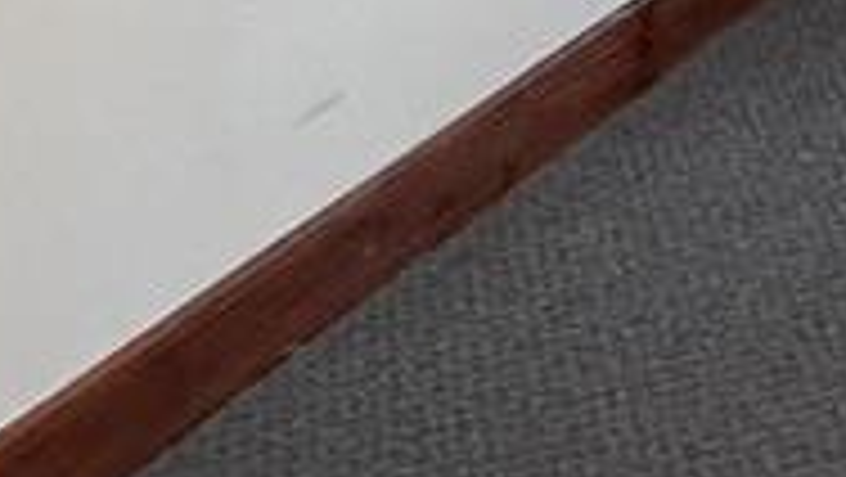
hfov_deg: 19.4
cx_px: 1516
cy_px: -945
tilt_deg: -3.8
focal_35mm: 83
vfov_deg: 10.5
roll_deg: +0.9
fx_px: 1863
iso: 640
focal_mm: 2.22
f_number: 2.2
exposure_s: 1/60
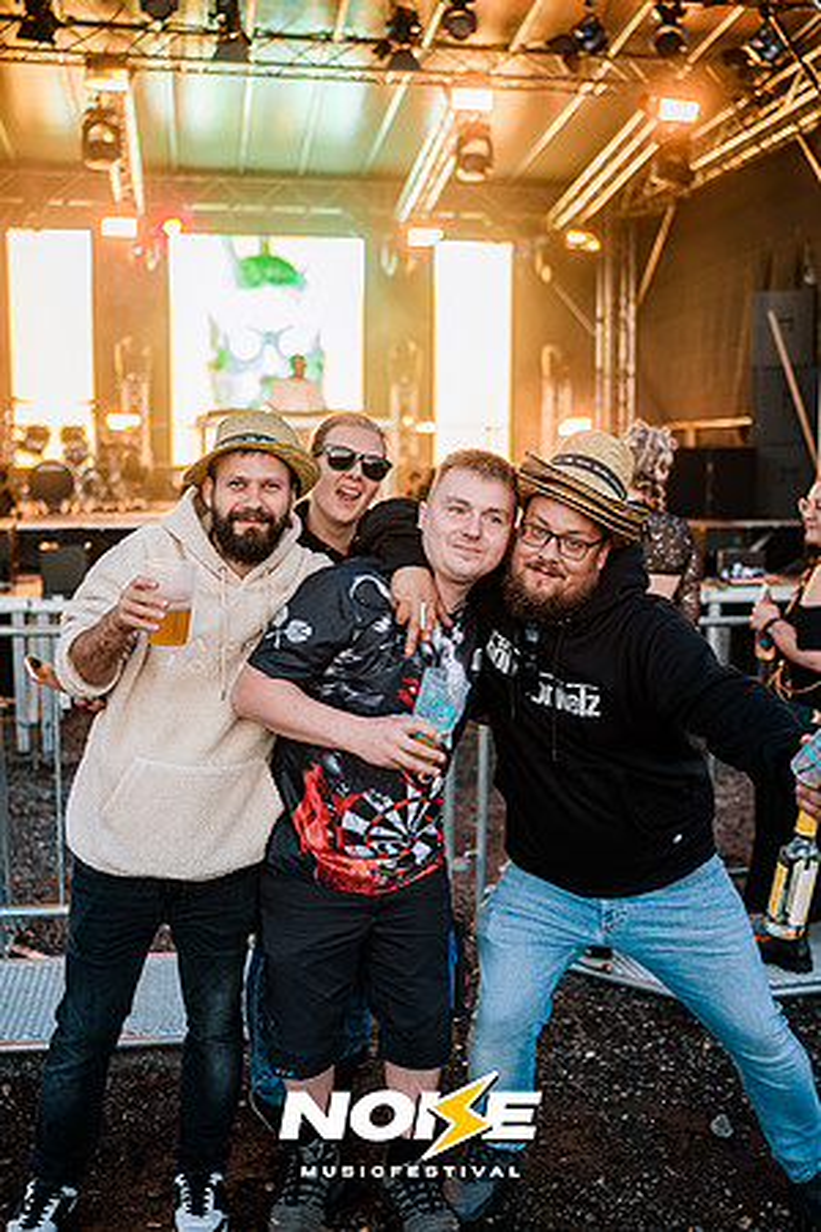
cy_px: 616
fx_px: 1197
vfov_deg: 54.4
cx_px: 410
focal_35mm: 35
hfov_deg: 37.9
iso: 250
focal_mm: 35
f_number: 2
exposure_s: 1/160
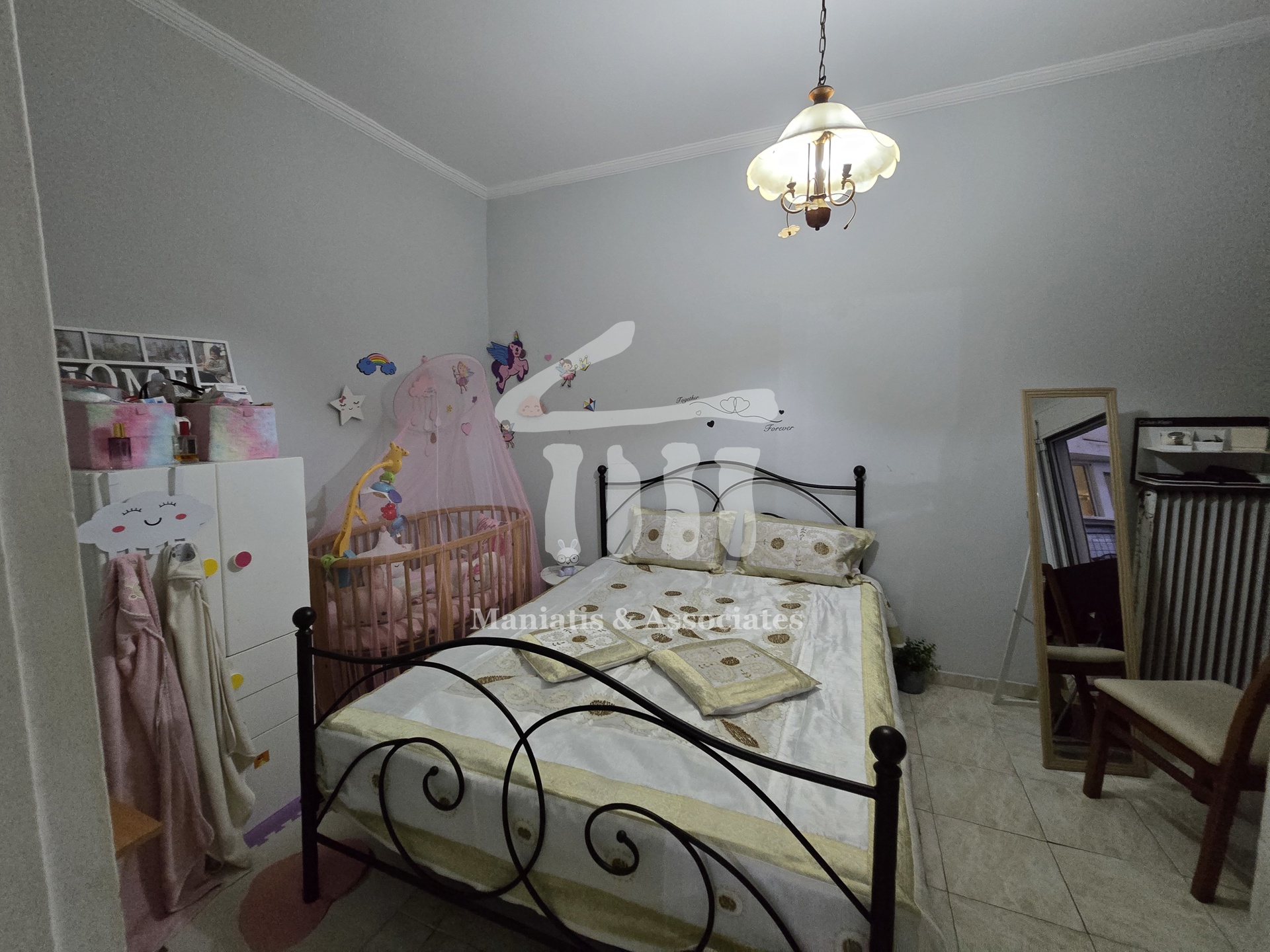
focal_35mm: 13
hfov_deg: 106.2
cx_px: 635
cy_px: 476
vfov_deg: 89.9
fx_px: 477
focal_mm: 2.2
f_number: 2.2
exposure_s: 1/50
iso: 1000
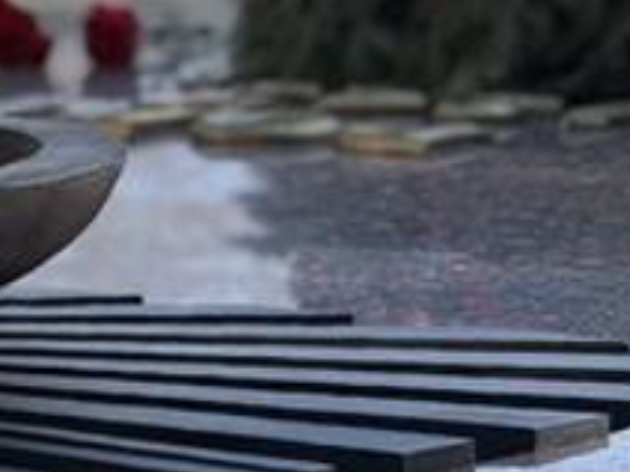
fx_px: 6861
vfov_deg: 3.9
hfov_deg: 5.2
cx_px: -169
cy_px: 15
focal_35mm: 377
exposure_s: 1/776
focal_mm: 15.66
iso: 50
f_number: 2.8
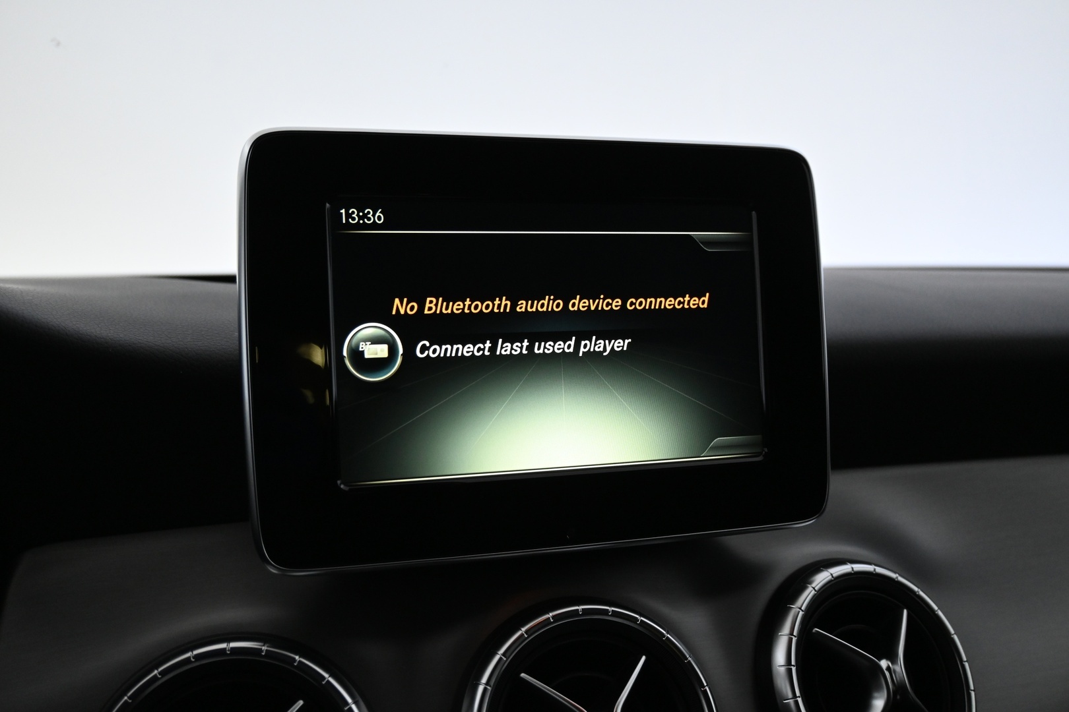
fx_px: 1024
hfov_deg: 55.1
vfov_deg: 38.4
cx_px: 534
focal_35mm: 34
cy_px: 356
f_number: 4.2
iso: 1600
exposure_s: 1/40
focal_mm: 23
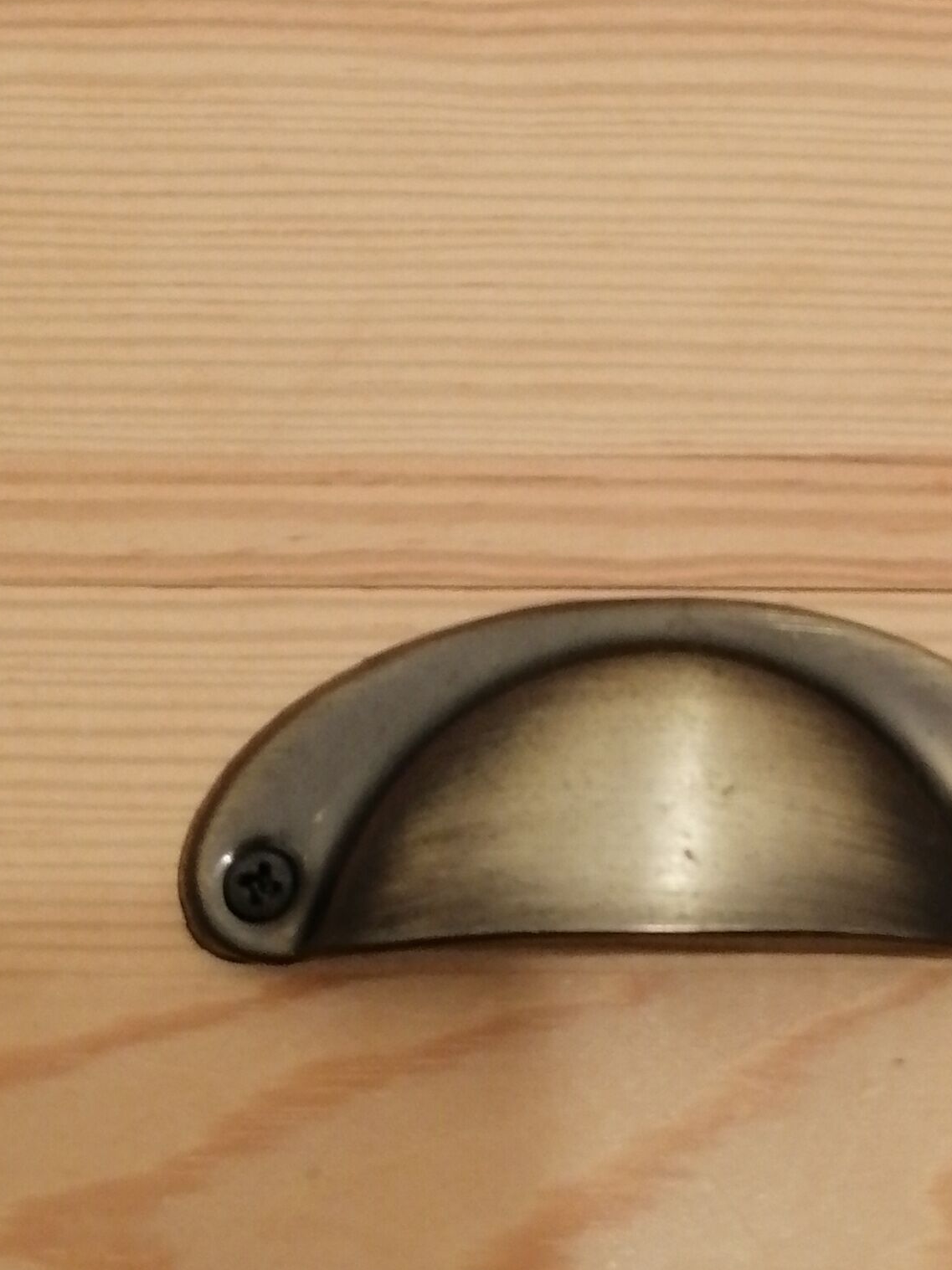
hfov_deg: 18.5
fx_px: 2898
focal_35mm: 79
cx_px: 717
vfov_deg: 24.1
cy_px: 152
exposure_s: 1/33.3
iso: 250
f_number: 1.8
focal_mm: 3.96
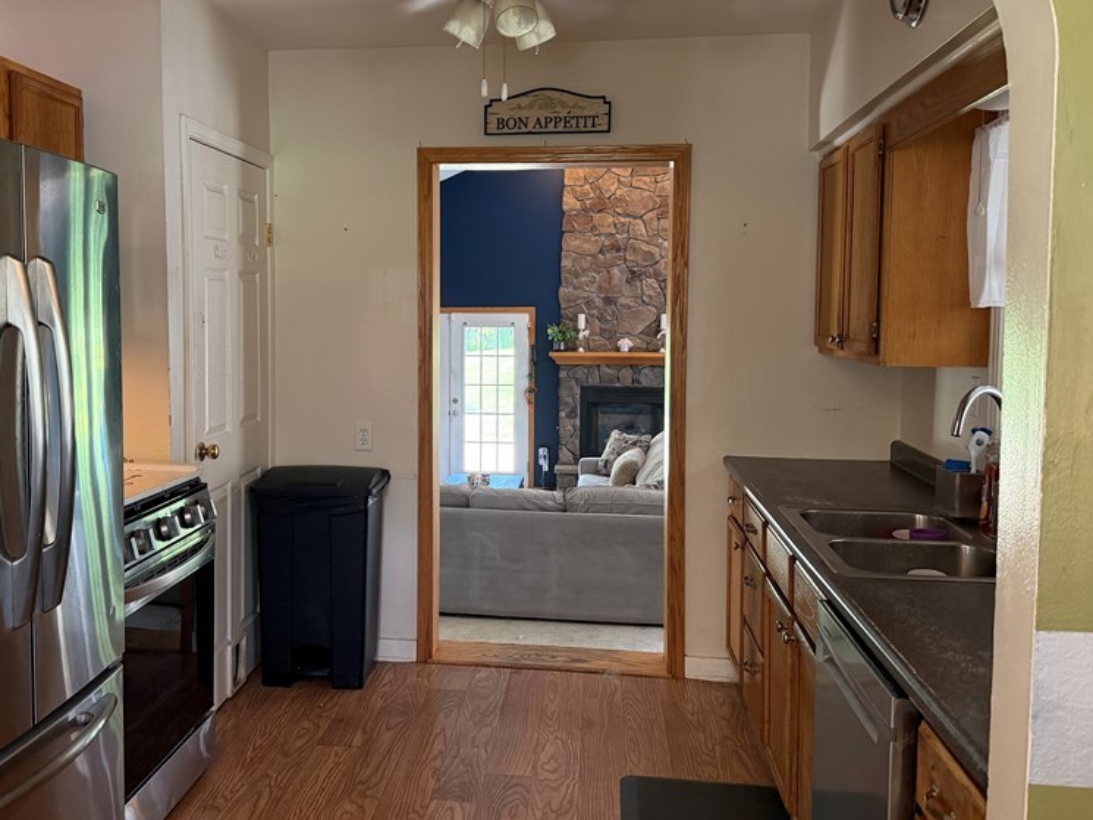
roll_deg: +1.1
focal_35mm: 33
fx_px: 1042
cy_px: 377
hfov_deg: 54.9
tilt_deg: -4.4
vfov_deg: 42.9
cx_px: 430
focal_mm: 6.76
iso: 250
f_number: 1.78
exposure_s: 1/60
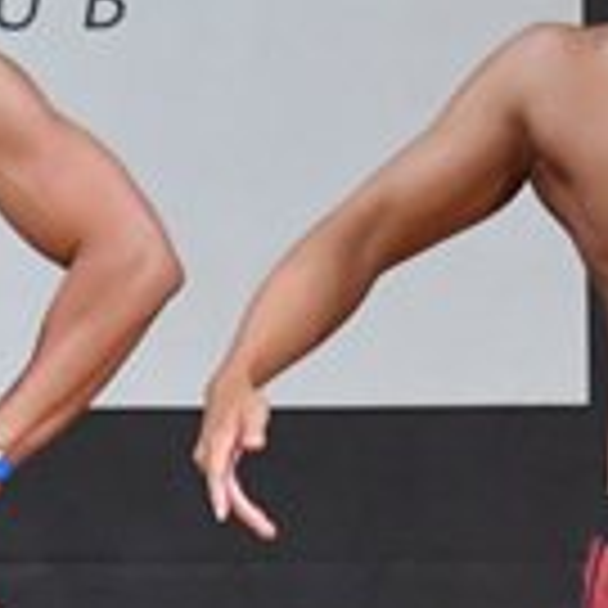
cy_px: 536
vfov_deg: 1.4
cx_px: -687
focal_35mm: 1243
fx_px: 24700
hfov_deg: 1.4
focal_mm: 170
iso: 8000
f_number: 5.6
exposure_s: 1/400
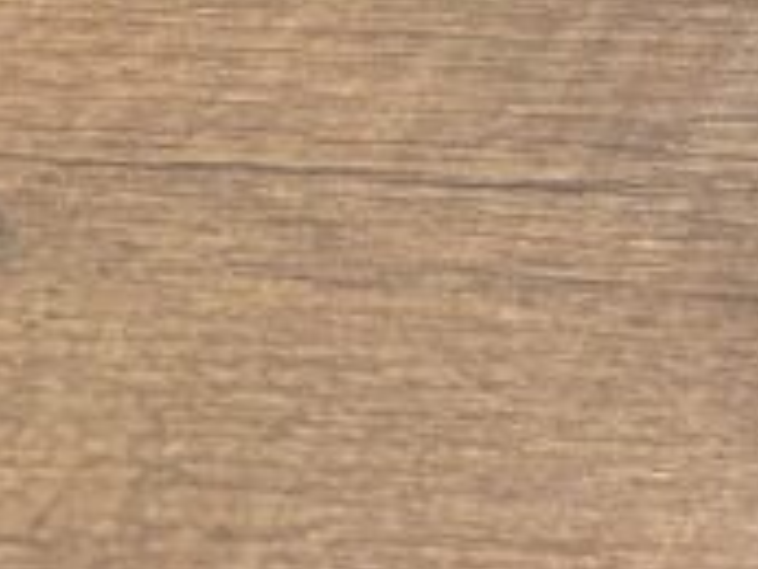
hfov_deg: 9.3
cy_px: -1357
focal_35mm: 166
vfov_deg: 7.4
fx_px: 3637
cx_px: 2300
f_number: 1.78
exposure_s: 1/50
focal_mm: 6.76
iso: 160
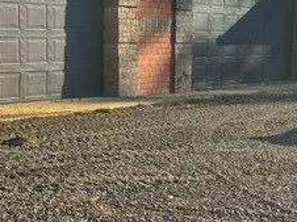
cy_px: 133
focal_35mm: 85
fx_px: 729
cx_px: 38
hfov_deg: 22.6
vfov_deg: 17.3
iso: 80
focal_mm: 6.86
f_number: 1.78
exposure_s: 1/2155
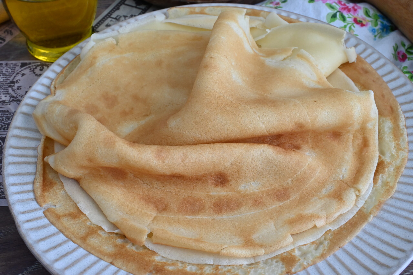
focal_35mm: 45
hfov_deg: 43.6
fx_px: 516
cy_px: 138
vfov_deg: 29.8
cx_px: 206
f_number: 10
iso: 800
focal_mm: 30.5
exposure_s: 1/20
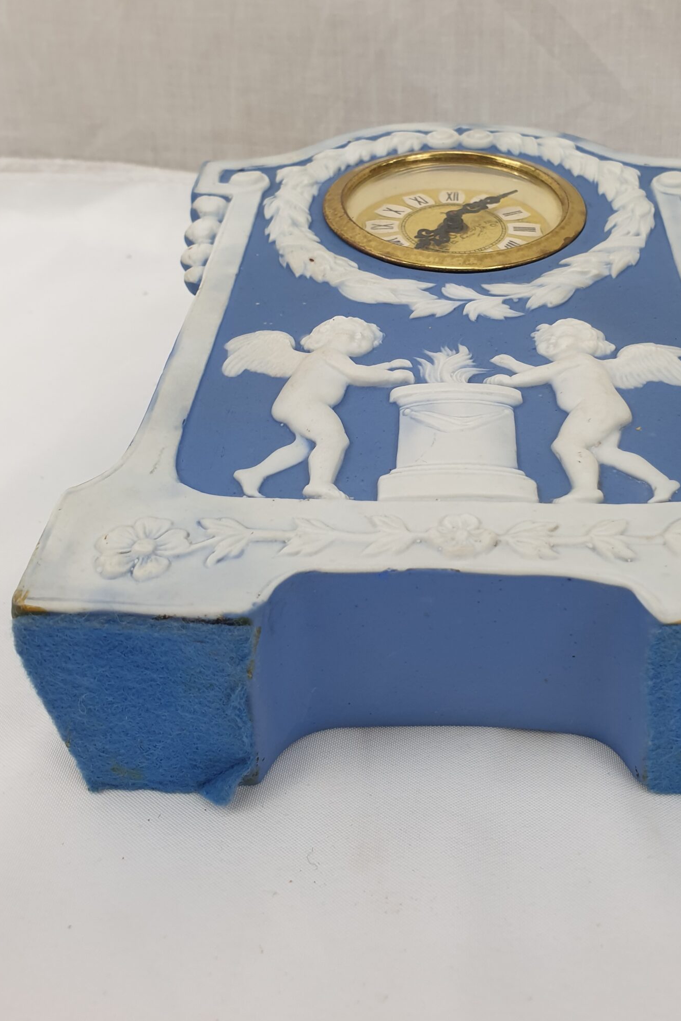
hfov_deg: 37.7
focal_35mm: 35
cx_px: 416
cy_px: 368
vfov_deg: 53.7
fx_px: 993
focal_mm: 4.3
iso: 80
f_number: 2.4
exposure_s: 1/100
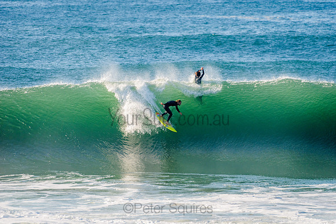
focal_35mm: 500
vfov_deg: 2.8
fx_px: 4668
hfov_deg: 4.1
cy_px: 112
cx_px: 168
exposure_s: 1/1600
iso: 280
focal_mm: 500
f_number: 5.6
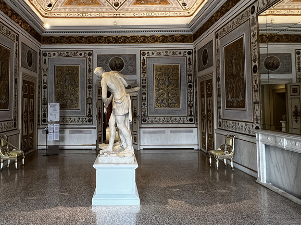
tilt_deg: +3.0
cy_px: 95
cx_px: 118
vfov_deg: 51.1
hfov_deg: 64.6
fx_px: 235
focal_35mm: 27
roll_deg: +0.4
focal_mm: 1.57
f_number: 1.8
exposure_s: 1/63
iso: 250
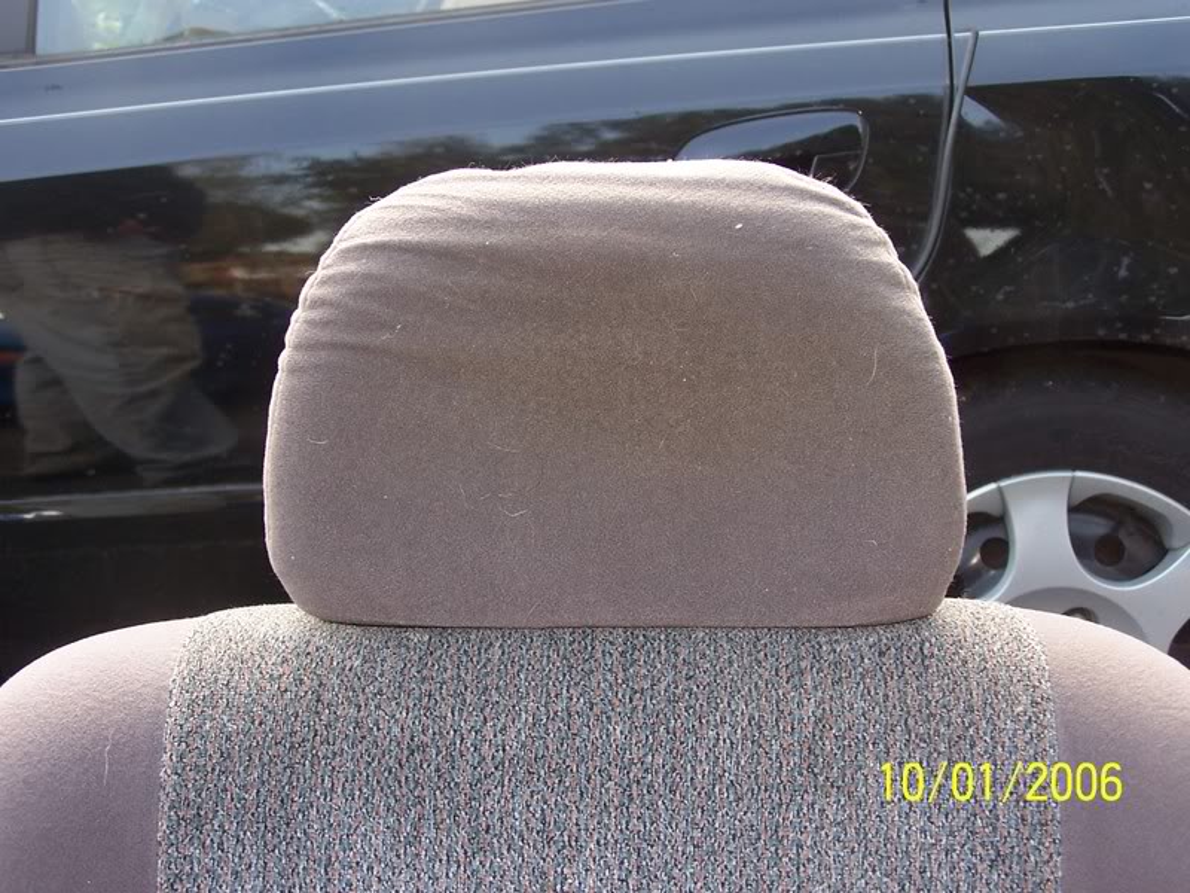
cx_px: 595
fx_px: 1753
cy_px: 446
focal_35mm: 51
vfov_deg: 28.6
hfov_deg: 37.5
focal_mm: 8.5
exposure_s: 1/60
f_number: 3.2
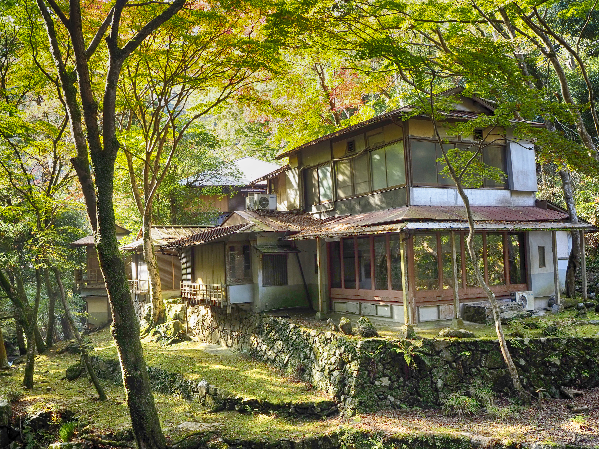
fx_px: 692
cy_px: 224
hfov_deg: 46.8
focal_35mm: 40
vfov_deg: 36.0
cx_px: 300
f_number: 6.3
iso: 200
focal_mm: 20
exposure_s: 1/3
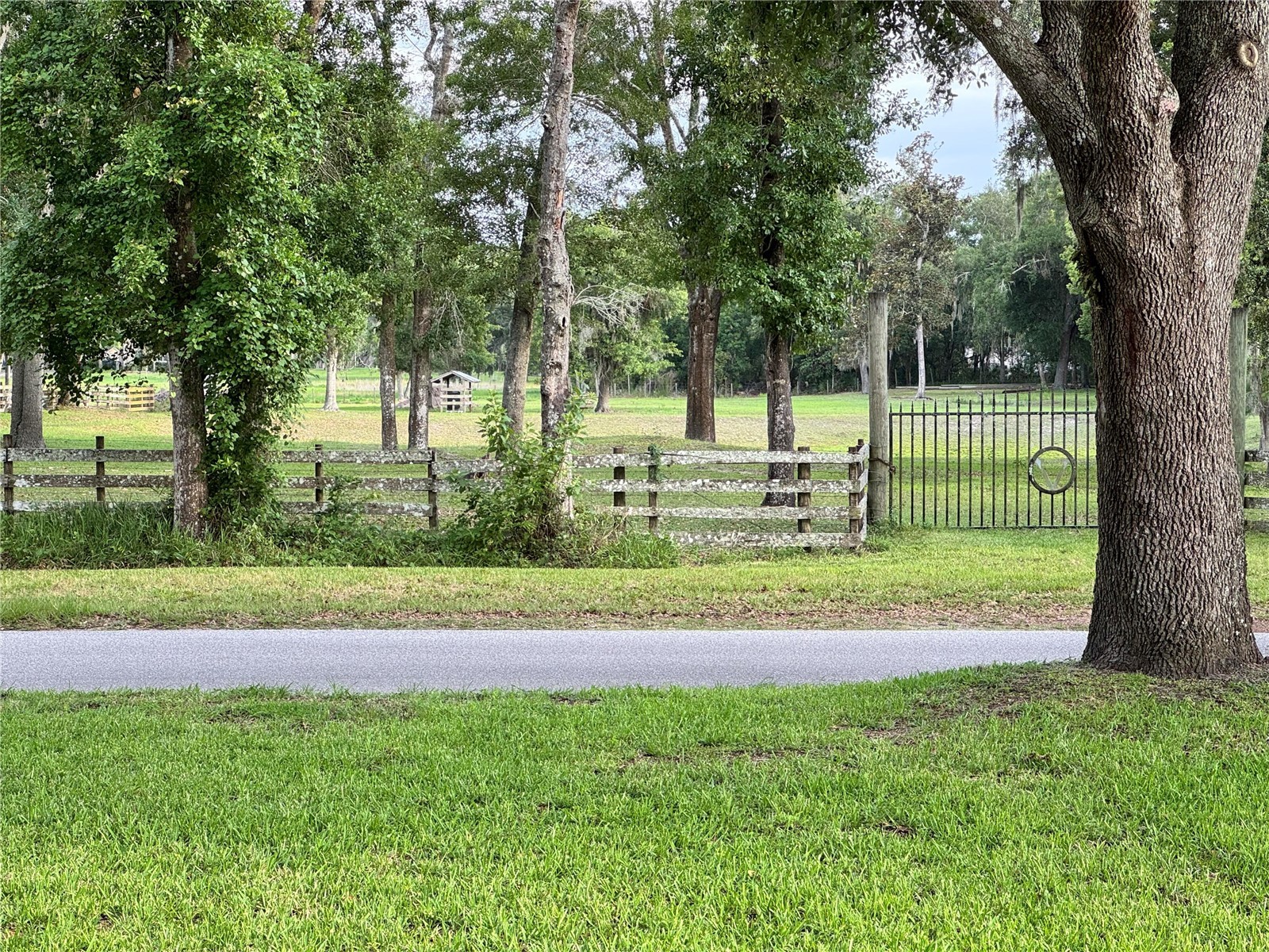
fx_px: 2823
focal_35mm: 77
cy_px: 476
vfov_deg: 19.1
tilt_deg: -3.3
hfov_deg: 25.3
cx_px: 634
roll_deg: -0.2
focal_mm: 9
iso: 50
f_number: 2.8
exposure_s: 1/99
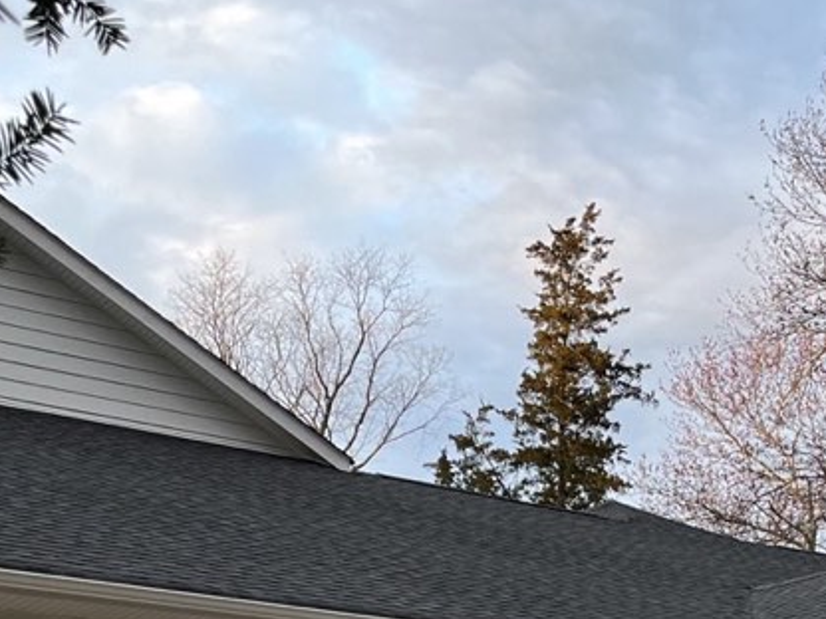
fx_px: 1790
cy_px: 821
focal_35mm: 75
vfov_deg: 18.2
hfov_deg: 25.7
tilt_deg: +3.7
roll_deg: +0.3
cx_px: 618
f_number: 1.6
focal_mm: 5.1
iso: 64
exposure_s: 1/121
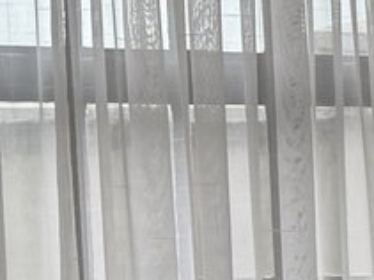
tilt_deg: -1.7
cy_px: 294
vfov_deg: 8.1
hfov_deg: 9.6
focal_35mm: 182
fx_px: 1965
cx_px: 893
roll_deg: +2.1
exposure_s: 1/567
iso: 80
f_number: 1.78
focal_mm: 6.76
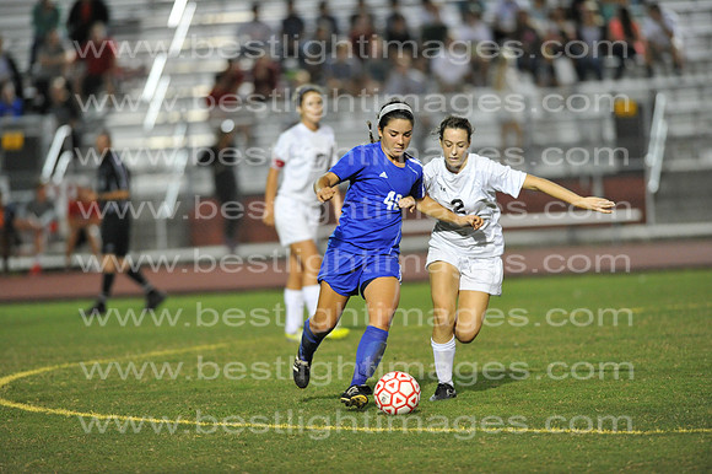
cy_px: 237
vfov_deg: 4.6
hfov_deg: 6.9
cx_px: 356
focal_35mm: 300
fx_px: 5930
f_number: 3.2
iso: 5000
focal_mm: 300
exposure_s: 1/400
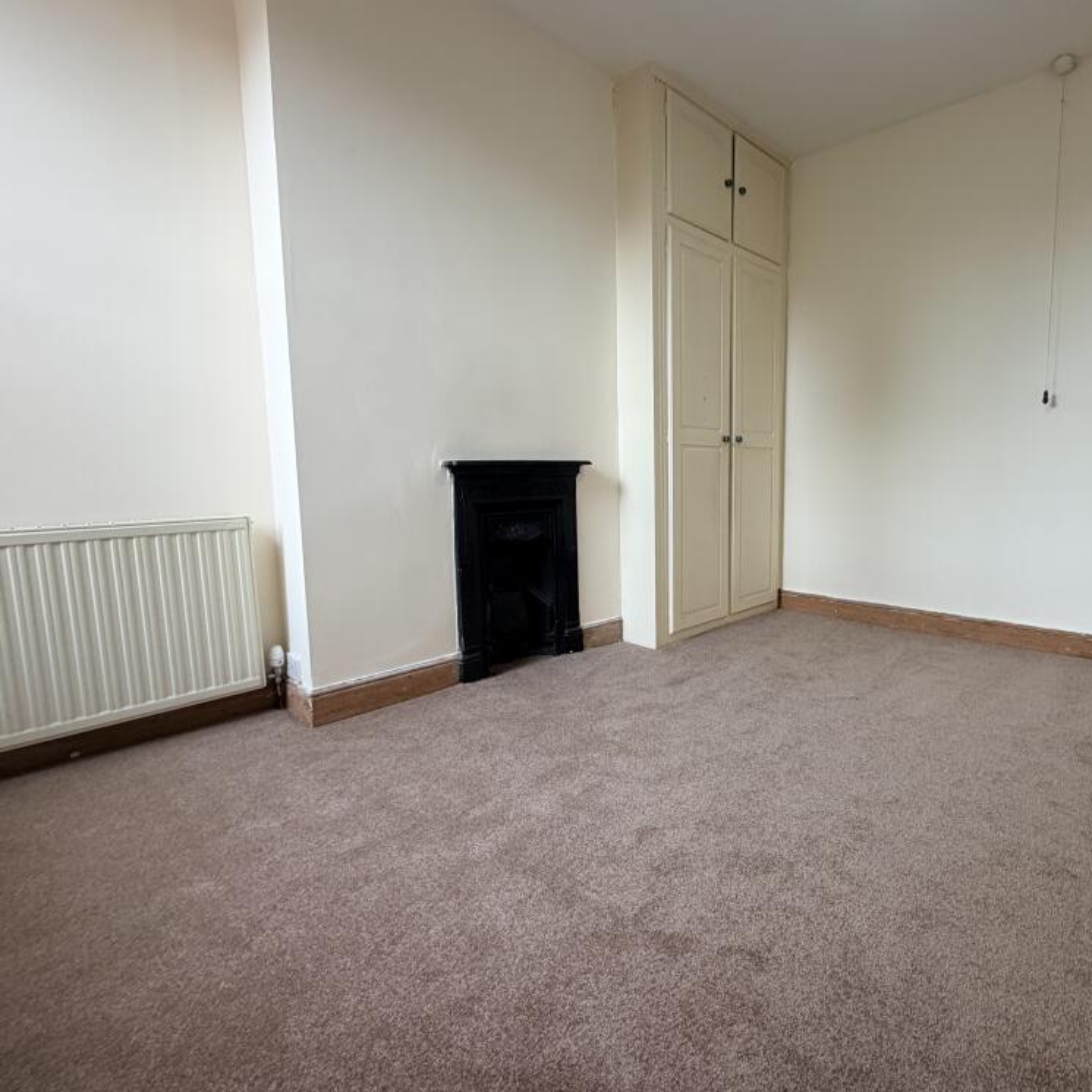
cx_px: 704
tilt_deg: -6.2
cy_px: 534
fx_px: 607
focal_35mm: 17
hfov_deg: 81.9
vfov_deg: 84.0
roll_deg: +0.4
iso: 160
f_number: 2.2
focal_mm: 2.22
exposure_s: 1/100
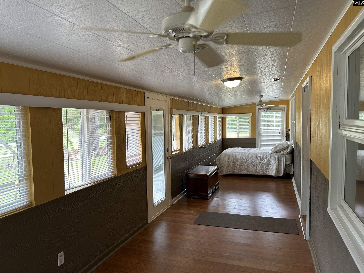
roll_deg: +1.3
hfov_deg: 67.3
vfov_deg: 53.1
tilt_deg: -5.0
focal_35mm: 26
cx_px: 182
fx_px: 273
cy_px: 136
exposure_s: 1/120
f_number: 1.5
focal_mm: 5.7
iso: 64
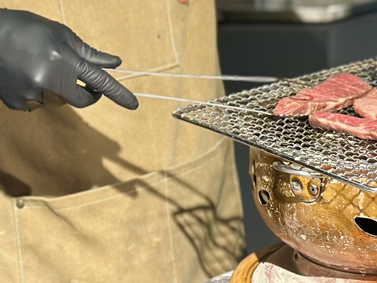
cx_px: 310
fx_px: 1525
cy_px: -105
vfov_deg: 10.3
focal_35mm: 140
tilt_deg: -8.5
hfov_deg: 14.0
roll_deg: +0.0
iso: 250
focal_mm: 6.86
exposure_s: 1/54
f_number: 1.78
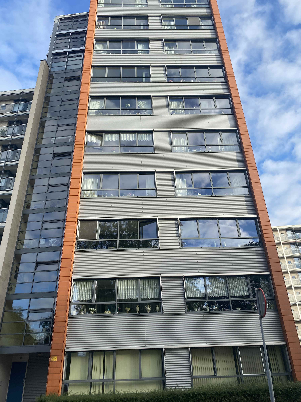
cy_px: 201
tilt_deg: +28.9
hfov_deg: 53.1
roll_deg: +3.4
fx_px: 301
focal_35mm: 26
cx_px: 150
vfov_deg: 67.3
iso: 32
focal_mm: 4.25
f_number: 1.8
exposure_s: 1/1072
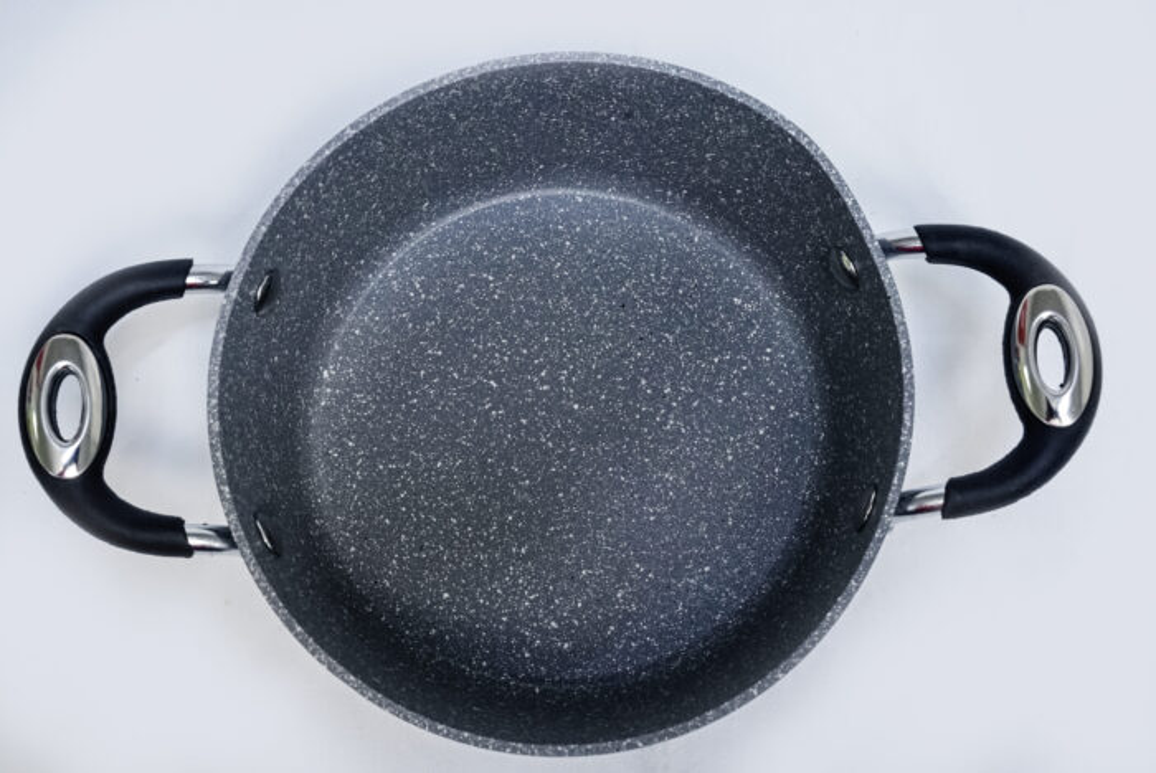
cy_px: 386
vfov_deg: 26.0
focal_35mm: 52
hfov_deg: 38.2
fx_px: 1671
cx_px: 578
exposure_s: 1/125
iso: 6400
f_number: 14
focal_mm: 52
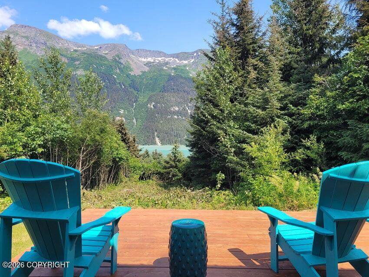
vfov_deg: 53.0
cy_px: 138
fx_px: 277
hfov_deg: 67.3
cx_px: 184
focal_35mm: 26
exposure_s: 1/1202
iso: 40
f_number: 1.8
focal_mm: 5.4
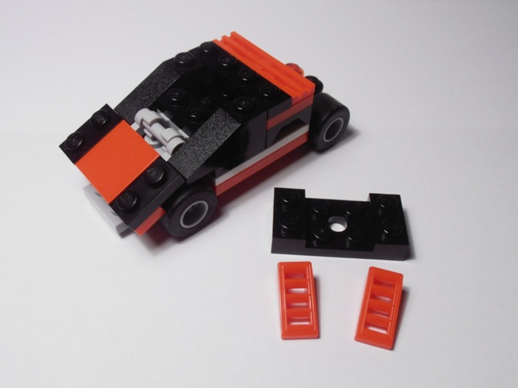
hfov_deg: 50.1
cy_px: 194
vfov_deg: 38.7
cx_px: 259
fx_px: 554
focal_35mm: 37
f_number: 3.9
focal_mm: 6.61
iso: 80
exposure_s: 1/60
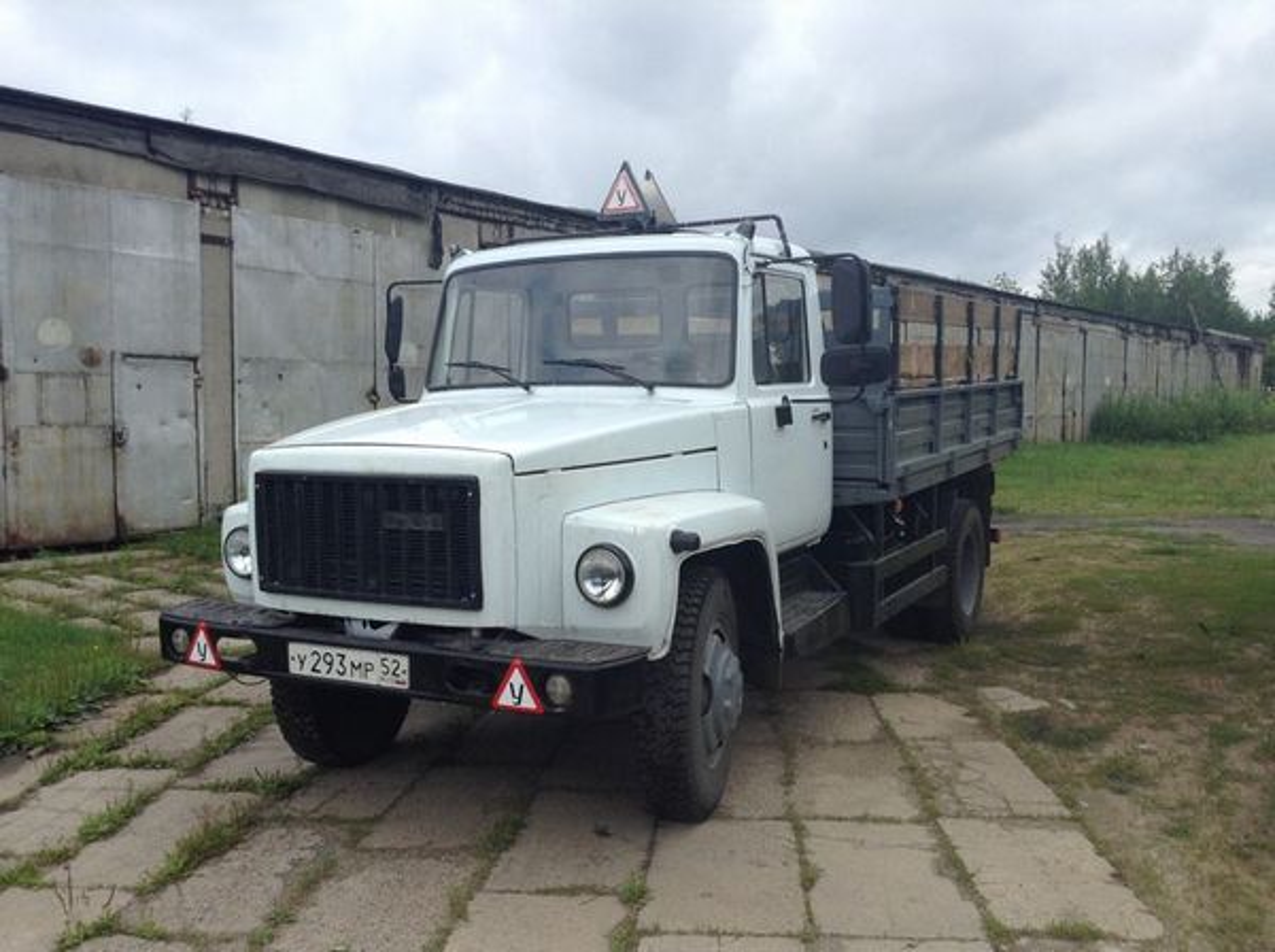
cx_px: 638
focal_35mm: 33
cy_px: 476
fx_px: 1214
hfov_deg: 55.4
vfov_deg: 42.8
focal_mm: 3.3
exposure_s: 1/623
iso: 25
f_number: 2.4
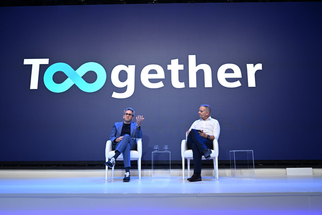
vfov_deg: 43.6
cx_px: 161
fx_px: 268
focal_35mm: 30
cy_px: 108
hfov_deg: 61.9
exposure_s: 1/80
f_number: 4
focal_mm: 30
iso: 400
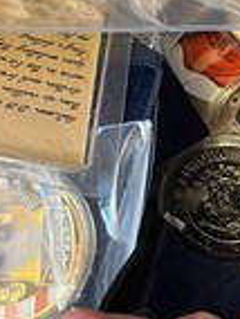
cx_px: 249
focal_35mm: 73
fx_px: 673
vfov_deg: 26.6
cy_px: 121
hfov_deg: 19.5
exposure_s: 1/50
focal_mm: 5.1
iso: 500
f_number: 1.6
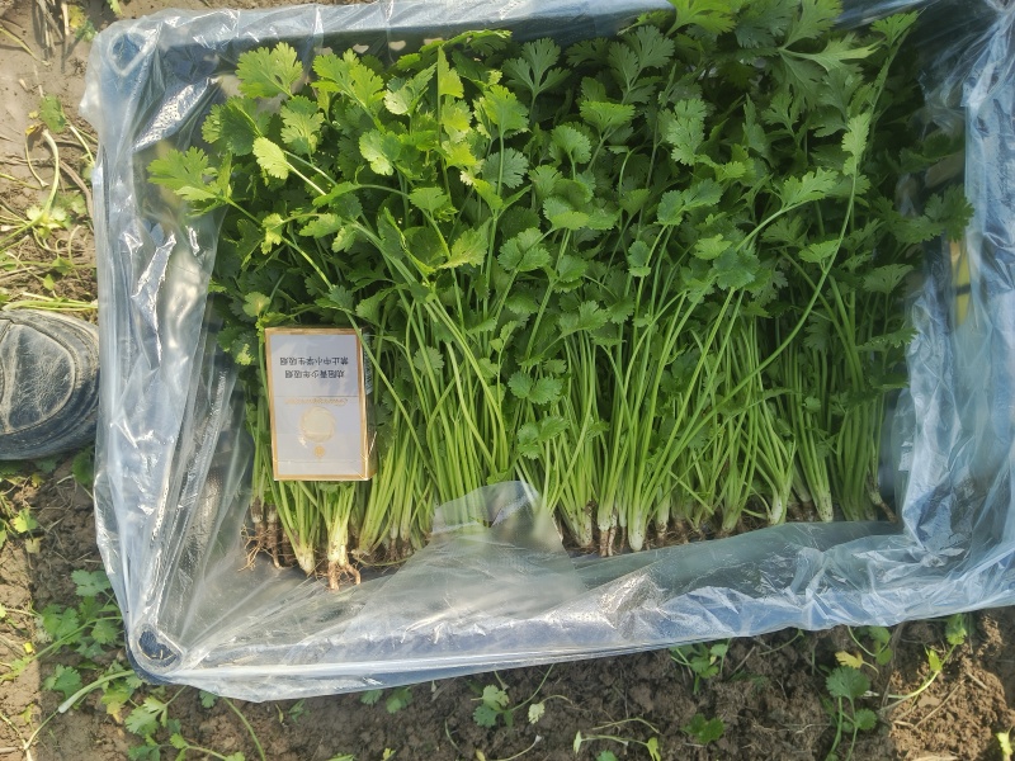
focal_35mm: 25
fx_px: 733
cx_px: 508
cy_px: 380
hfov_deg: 69.4
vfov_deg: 54.9
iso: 100
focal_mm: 4.84
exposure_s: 1/155
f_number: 1.79
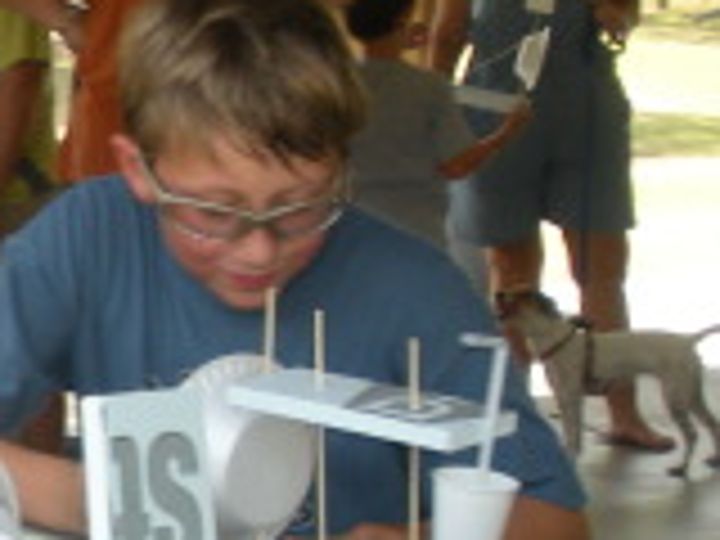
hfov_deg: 13.3
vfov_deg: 10.3
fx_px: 2995
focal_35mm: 144
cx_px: -144
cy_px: 446
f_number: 3.5
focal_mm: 6.3
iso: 64
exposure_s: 1/118
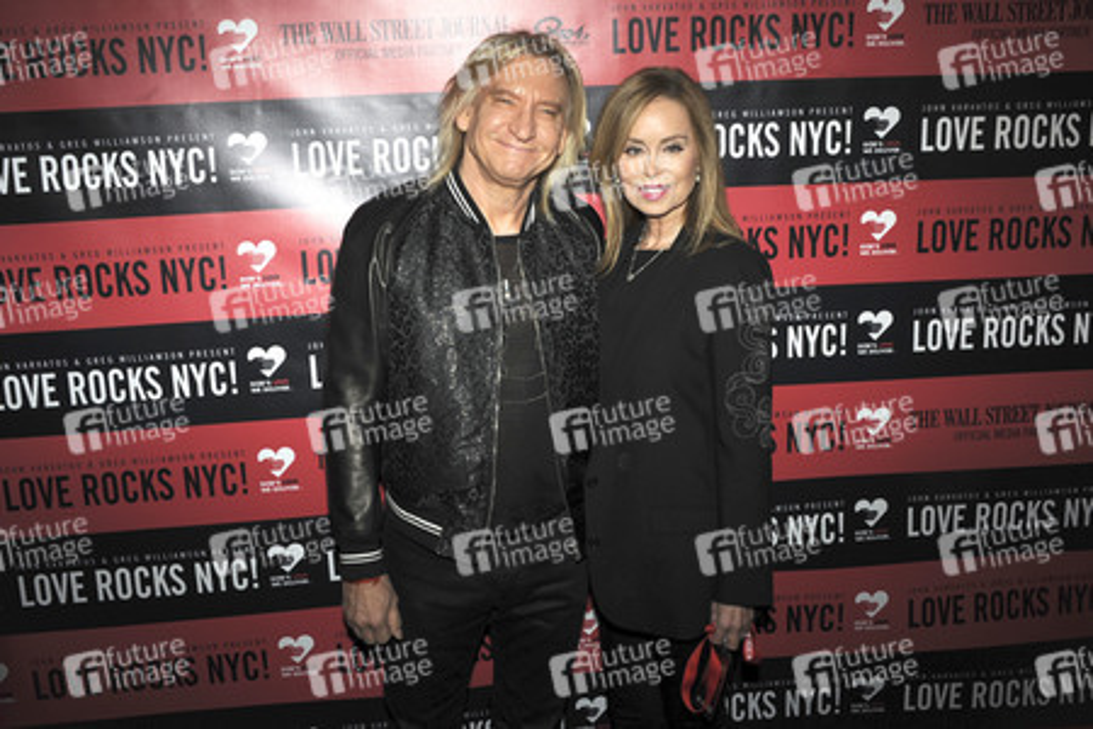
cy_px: 364
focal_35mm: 32
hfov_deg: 58.7
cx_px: 546
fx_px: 971
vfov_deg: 41.1
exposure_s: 1/250
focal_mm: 32
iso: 500
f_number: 9
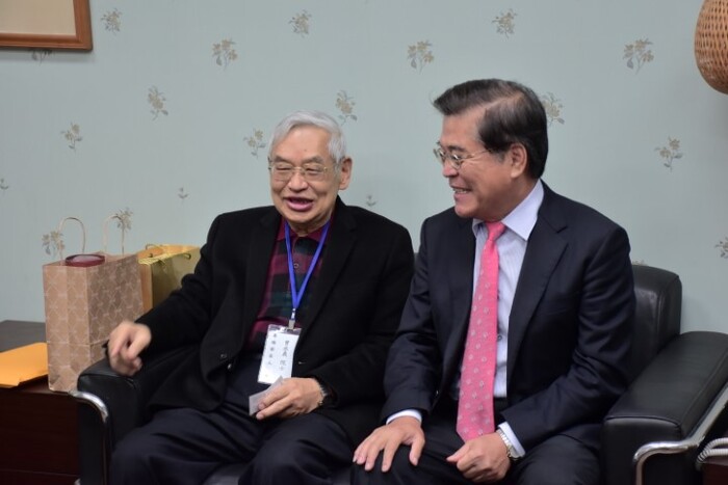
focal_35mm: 84
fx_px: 1699
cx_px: 364
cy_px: 242
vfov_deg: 16.3
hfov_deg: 24.2
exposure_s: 1/50
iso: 800
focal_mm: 56
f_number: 5.6
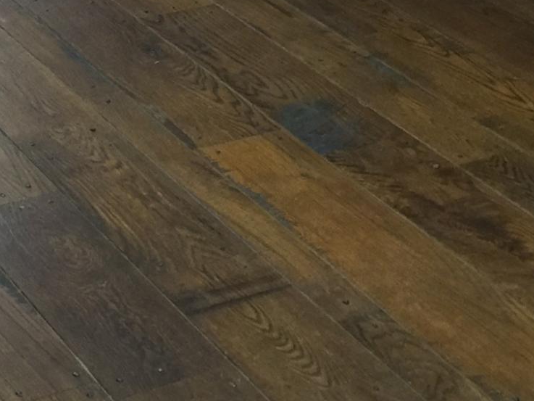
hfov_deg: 16.5
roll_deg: +0.5
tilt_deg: -15.2
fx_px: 1821
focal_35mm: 118
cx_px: 54
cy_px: -210
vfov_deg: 12.0
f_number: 2.2
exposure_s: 1/15
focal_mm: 4.15
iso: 80
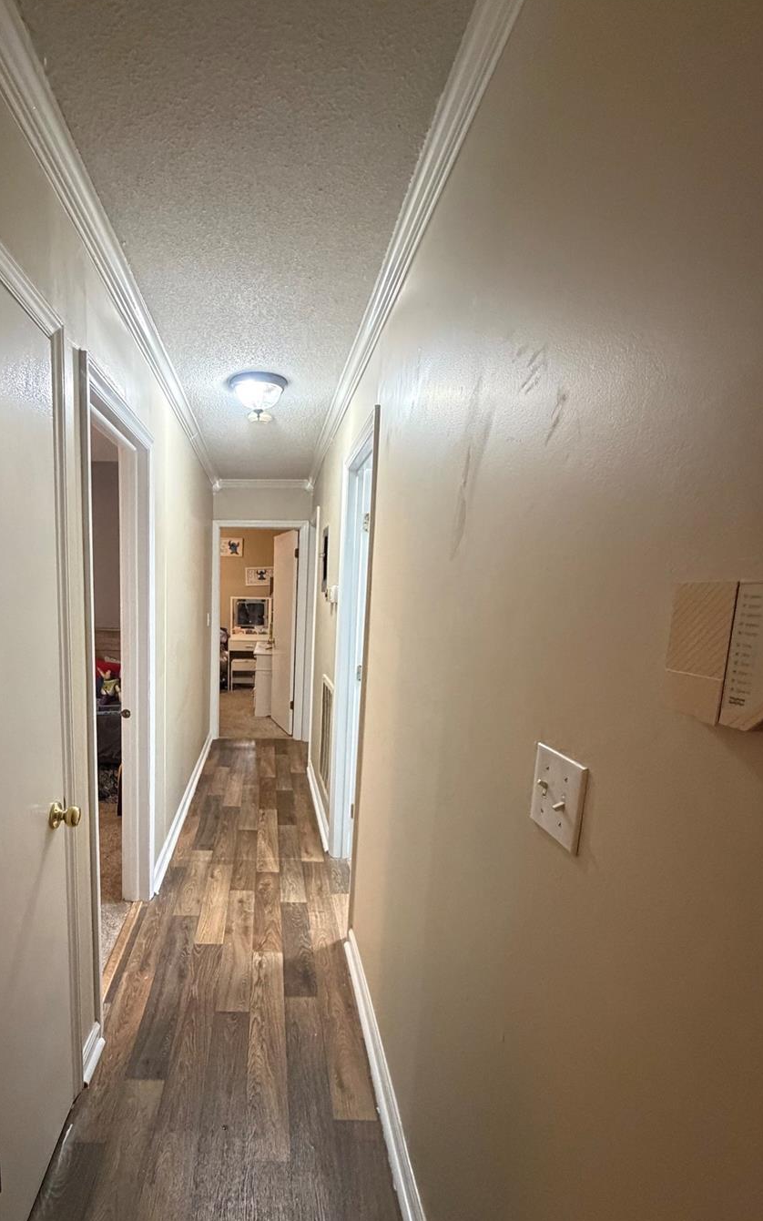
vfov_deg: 93.9
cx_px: 257
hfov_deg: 66.2
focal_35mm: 17
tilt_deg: -9.2
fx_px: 566
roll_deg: -1.4
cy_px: 687
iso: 800
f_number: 2.2
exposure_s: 1/60
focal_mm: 2.22
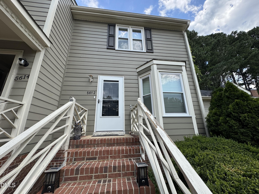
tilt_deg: +17.3
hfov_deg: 102.1
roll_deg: +1.0
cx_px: 130
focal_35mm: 14
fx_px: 105
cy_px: 97
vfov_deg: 85.7
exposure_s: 1/899
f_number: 2.2
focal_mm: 2.22
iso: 40
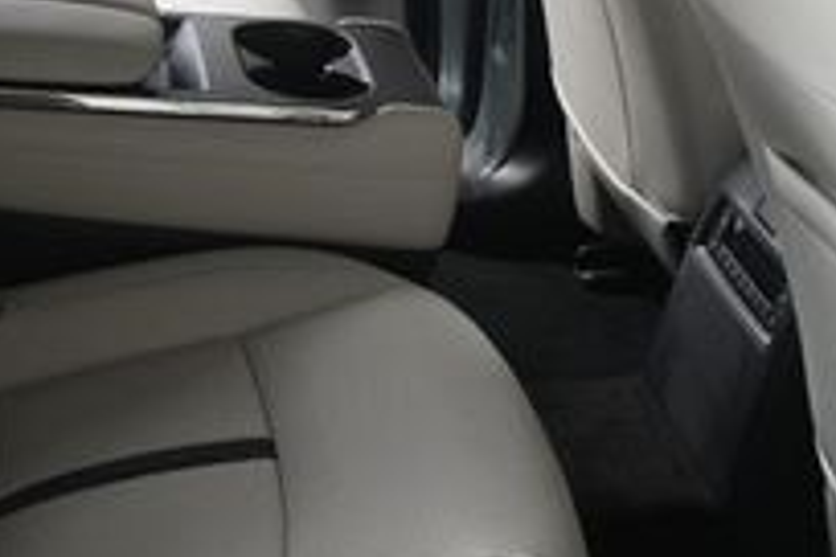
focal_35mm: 94
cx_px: 49
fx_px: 2183
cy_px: 4
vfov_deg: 14.3
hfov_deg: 21.1
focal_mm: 20
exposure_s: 1/160
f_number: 6.3
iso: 100
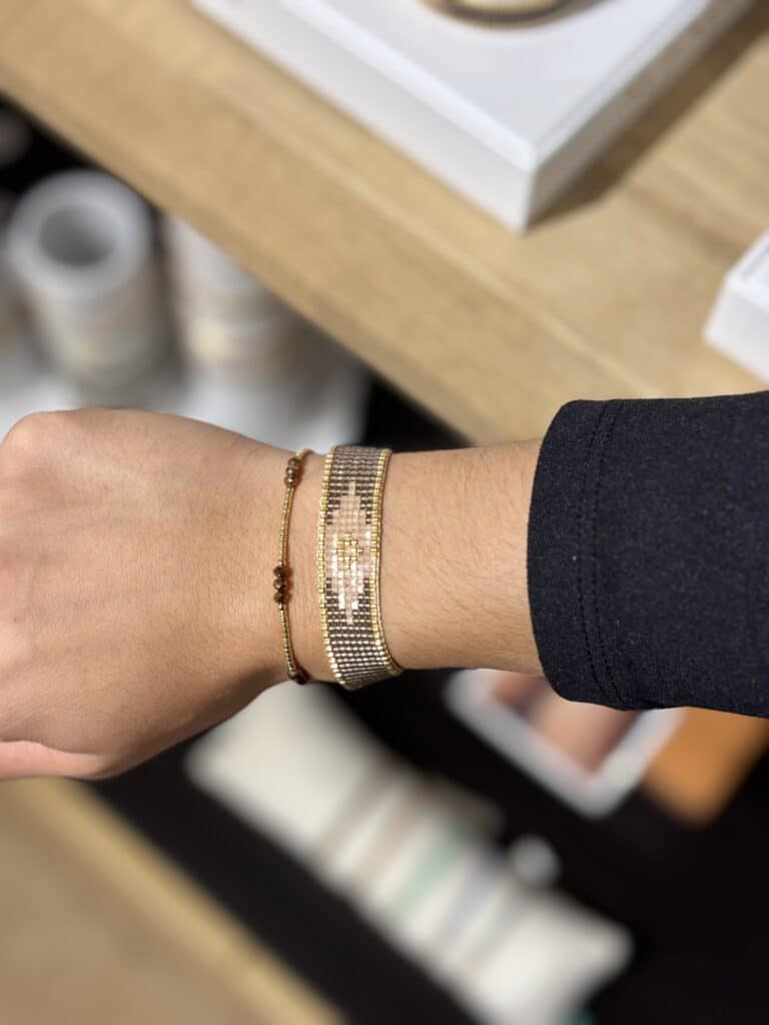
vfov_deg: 36.8
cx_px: 384
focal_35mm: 52
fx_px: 1540
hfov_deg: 28.0
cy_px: 512
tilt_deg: -65.0
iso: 64
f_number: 1.6
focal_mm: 5.96
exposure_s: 1/100
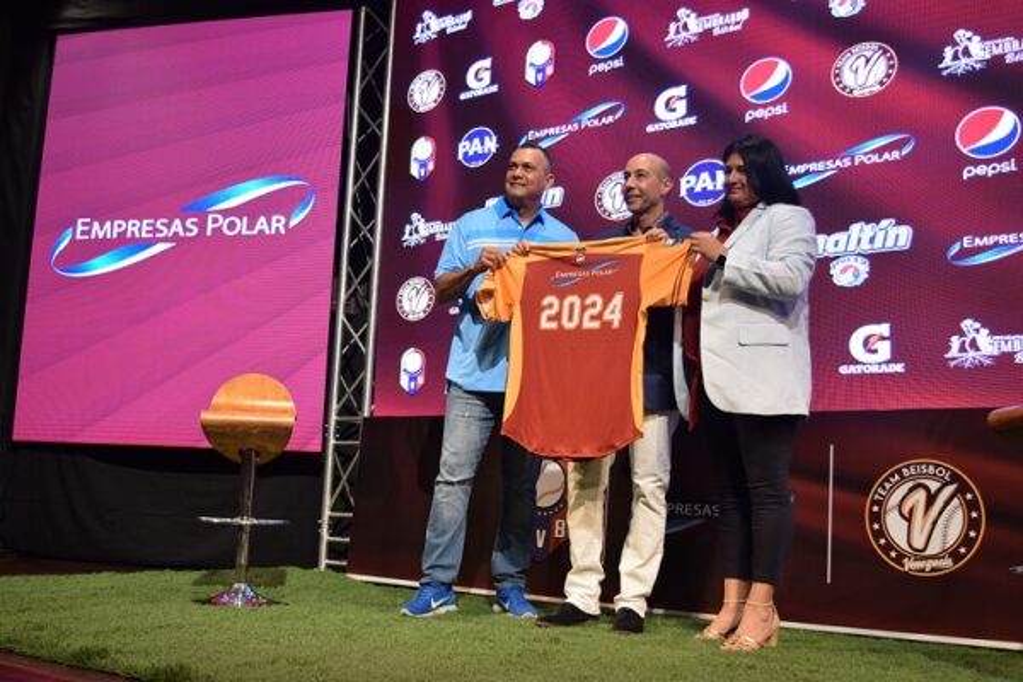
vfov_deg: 35.5
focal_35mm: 38
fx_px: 1066
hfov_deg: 51.3
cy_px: 341
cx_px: 512
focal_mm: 25
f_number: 4
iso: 800
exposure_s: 1/60
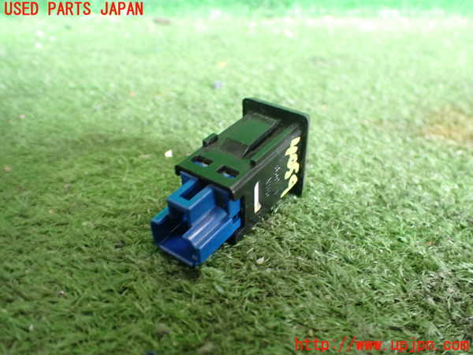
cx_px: 236
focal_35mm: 30
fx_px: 410
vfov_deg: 46.8
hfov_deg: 60.0
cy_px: 178
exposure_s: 1/100
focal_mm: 5.4
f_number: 2.3
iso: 800
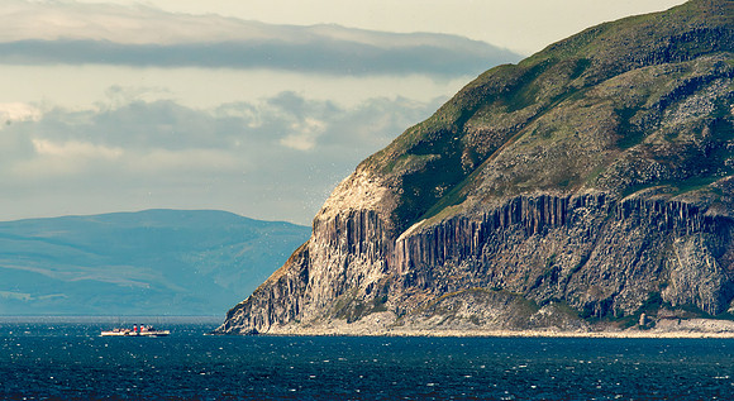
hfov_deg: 2.6
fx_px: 15898
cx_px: 389
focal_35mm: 822
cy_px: 167
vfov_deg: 1.4
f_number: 16
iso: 360
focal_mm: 500
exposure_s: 1/500
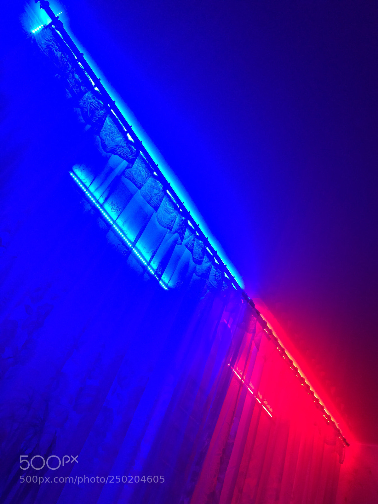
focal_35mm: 29
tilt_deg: +36.4
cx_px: 189
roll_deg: -24.8
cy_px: 252
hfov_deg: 48.2
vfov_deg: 61.7
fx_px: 422
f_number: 2.2
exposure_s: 1/33
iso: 250
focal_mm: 4.15
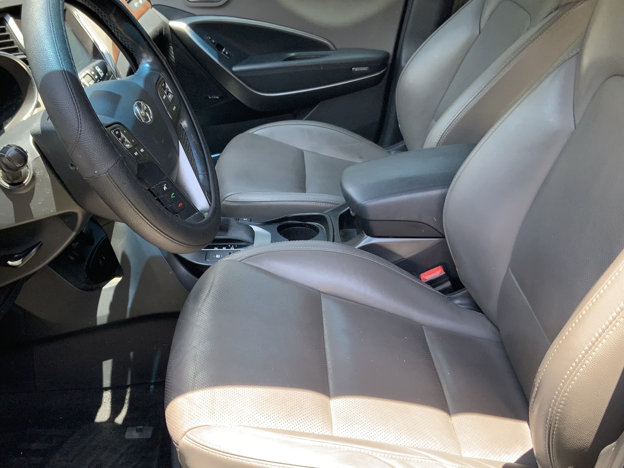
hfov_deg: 45.6
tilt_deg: -24.2
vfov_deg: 35.1
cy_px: 211
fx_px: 739
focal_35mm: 41
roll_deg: +0.2
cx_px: 256
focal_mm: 3
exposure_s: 1/122
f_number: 1.8
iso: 25
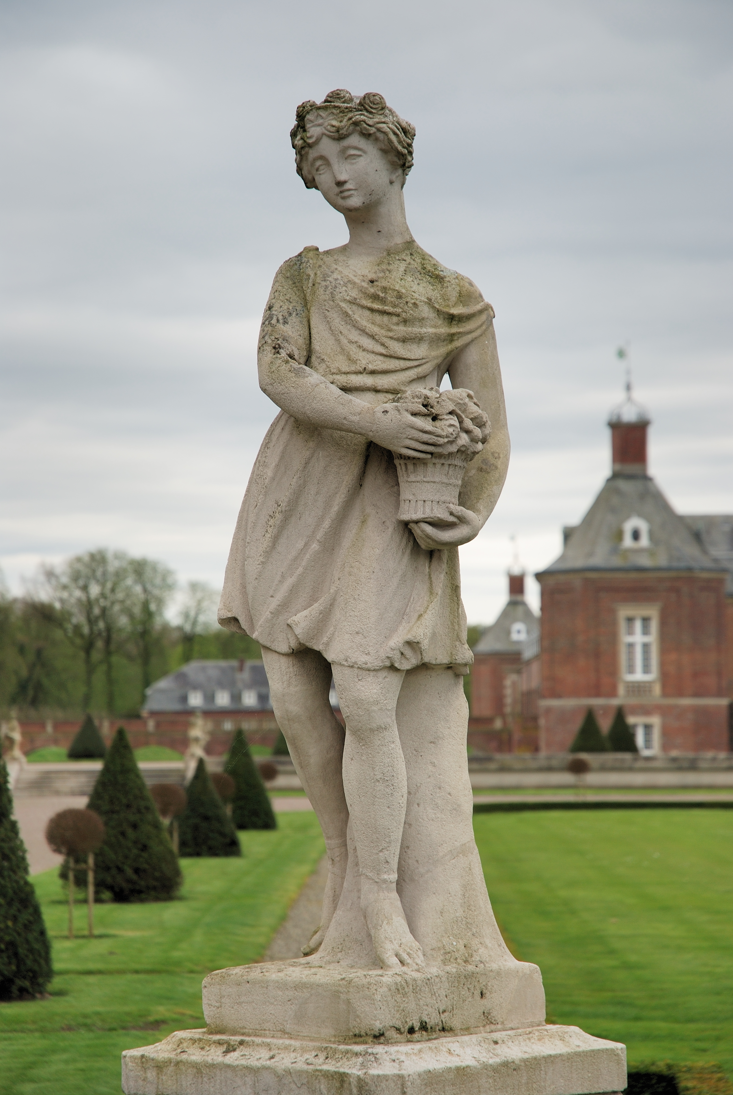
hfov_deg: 13.1
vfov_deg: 19.4
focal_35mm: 105
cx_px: 366
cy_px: 548
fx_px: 3197
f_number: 4.5
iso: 100
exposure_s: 1/200
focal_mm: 70
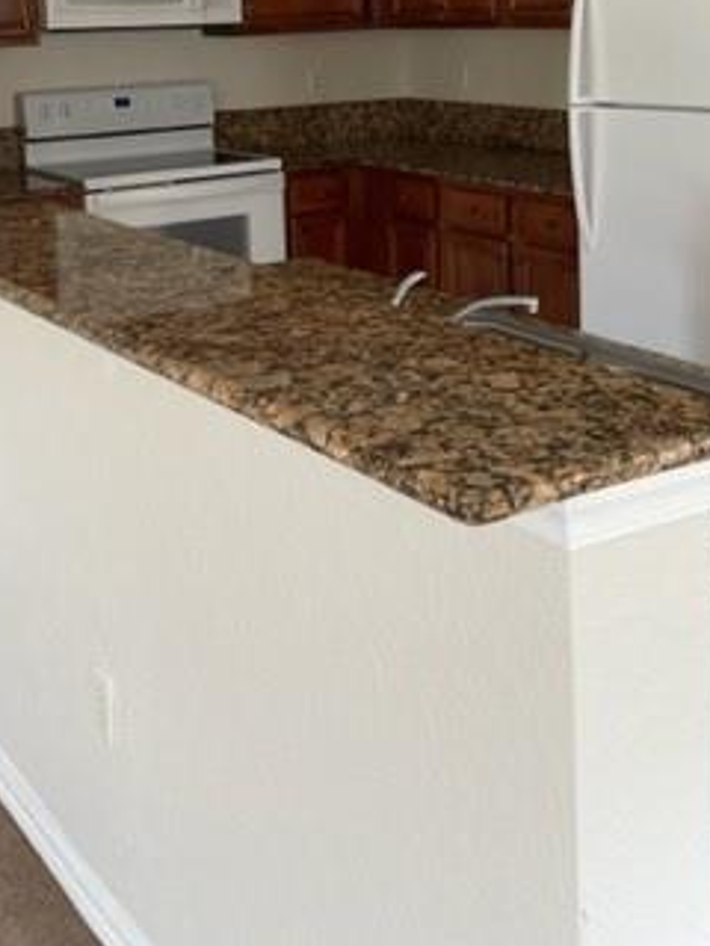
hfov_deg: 27.9
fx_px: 1422
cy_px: 124
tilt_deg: -5.1
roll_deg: +2.2
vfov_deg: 35.0
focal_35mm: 52
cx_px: 444
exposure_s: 1/120
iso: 100
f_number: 1.6
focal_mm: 4.2
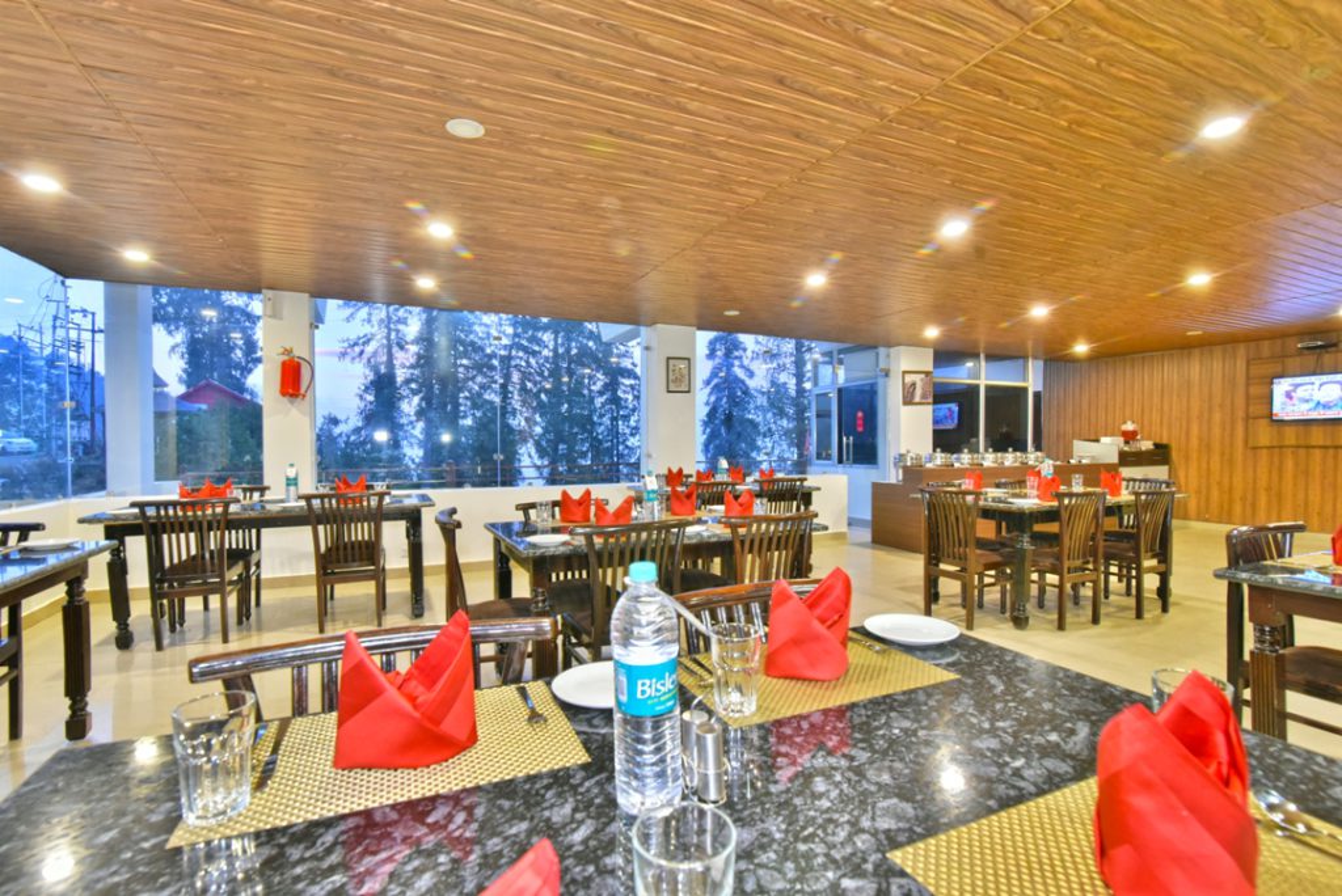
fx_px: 597
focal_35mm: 16
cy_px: 448
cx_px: 671
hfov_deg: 96.7
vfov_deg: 73.8
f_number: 8
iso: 3200
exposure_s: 1/25
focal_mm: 16
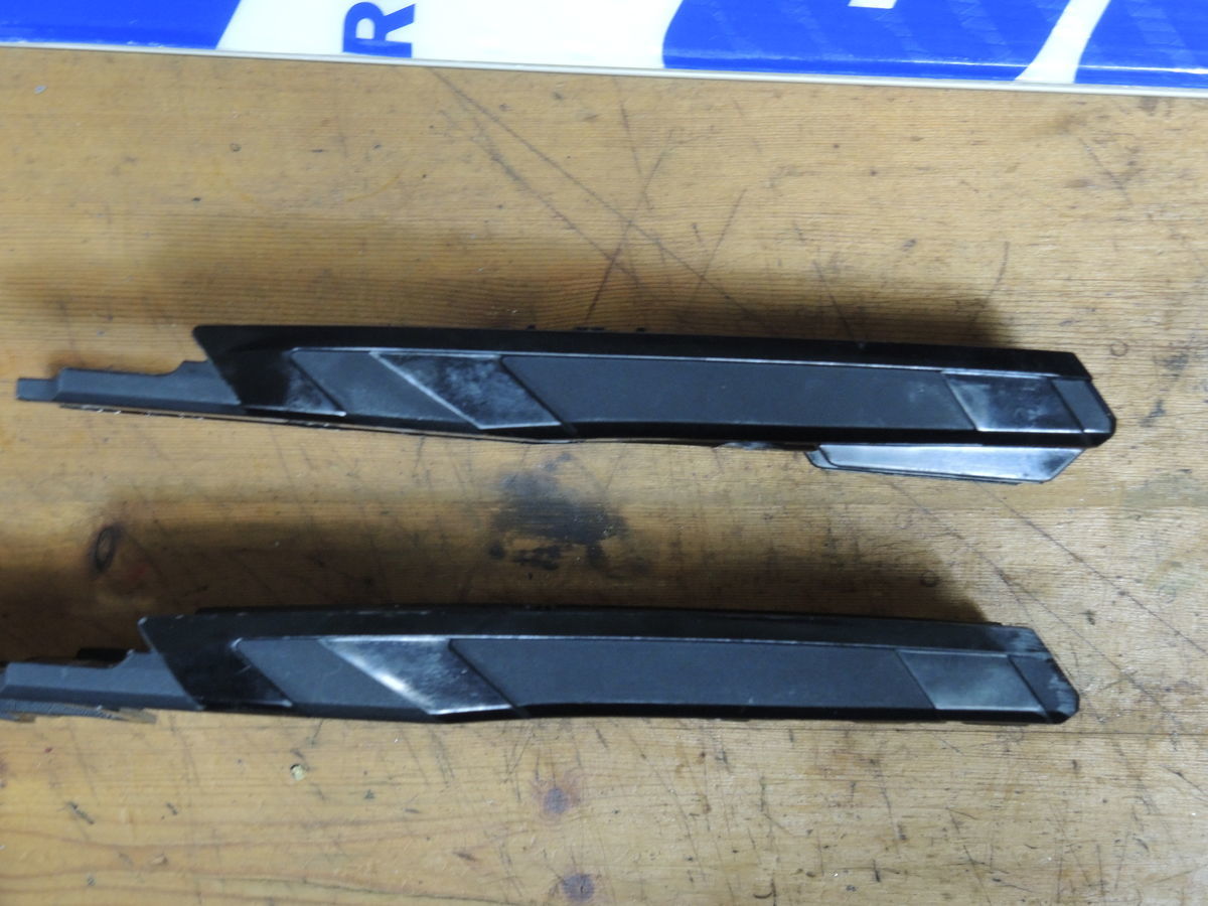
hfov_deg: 23.0
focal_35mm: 85
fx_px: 2966
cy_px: 453
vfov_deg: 17.4
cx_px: 604
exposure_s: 1/13
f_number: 3.2
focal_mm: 17.7
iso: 720
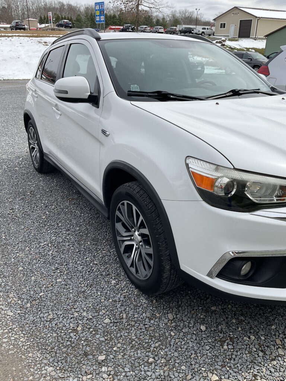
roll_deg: -0.2
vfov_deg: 61.7
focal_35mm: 29
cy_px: 190
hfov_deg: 48.2
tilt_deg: -25.7
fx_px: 319
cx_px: 143
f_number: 1.8
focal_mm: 3
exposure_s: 1/1730
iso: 16
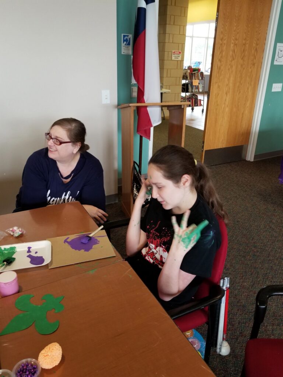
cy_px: 188
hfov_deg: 53.1
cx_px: 142
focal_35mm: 26
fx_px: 283
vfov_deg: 67.3
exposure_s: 1/120
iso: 160
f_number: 1.7
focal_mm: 4.25
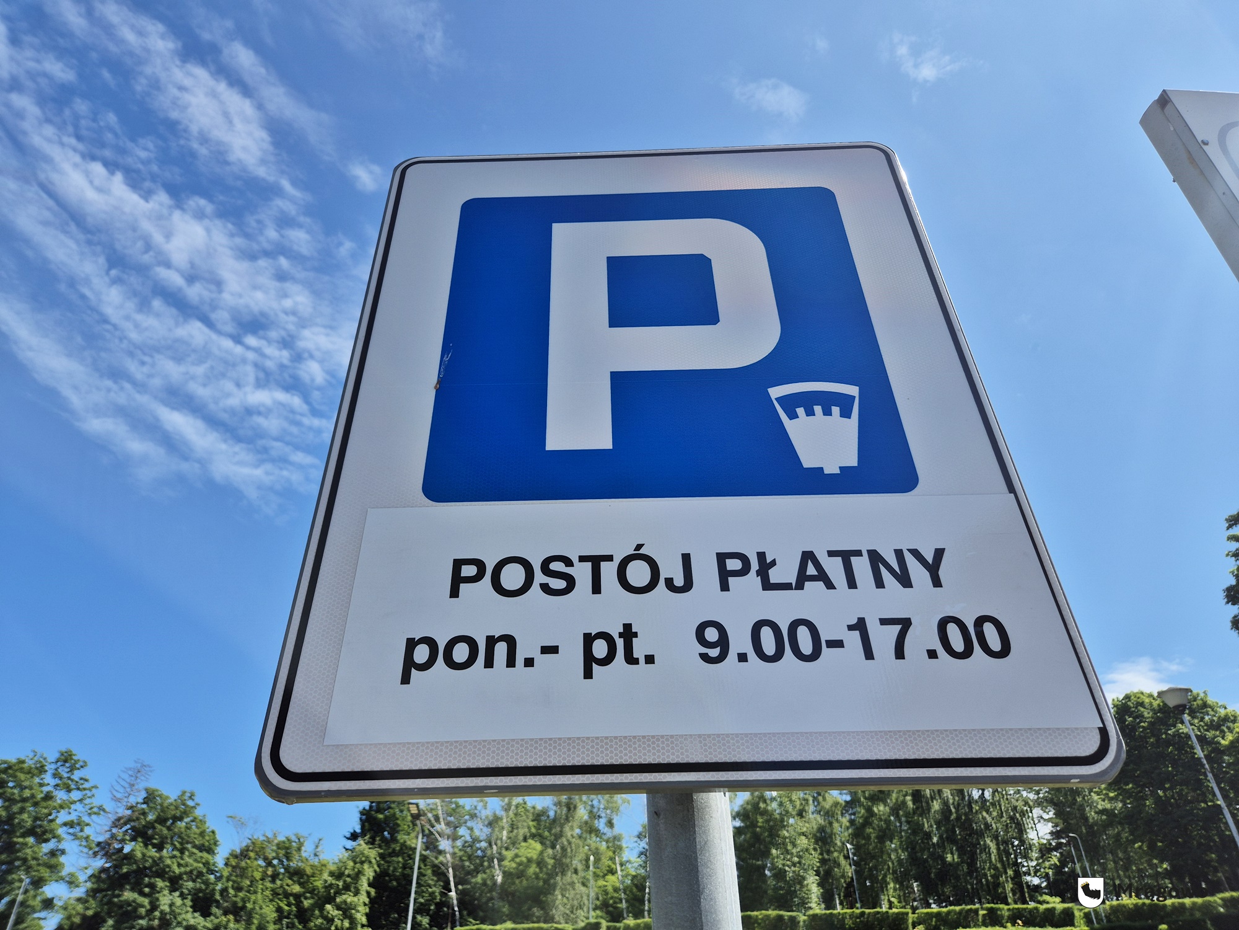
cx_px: 620
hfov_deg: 73.9
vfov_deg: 58.9
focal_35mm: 23
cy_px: 465
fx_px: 823
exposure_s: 1/1712
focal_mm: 5.4
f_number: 1.8
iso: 25
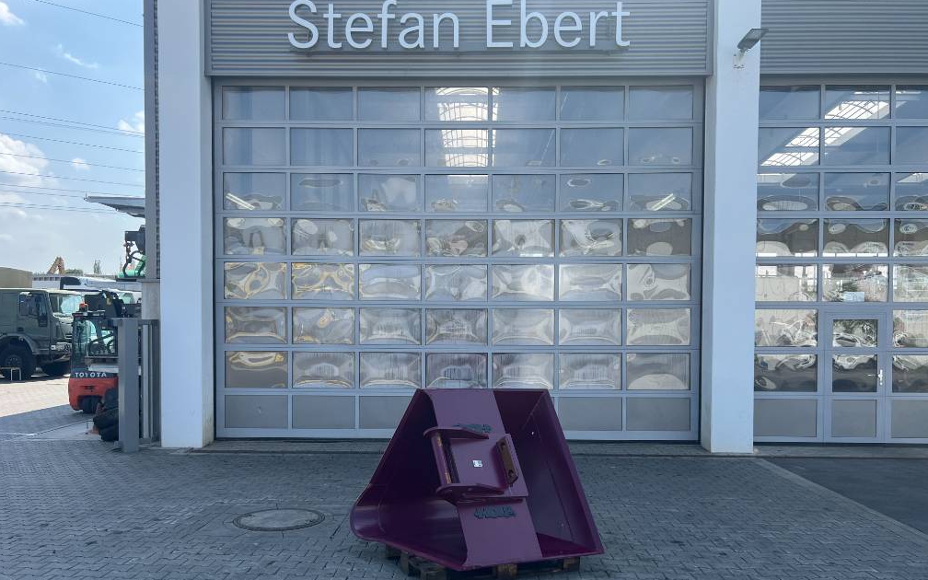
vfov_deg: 44.4
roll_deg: +0.4
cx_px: 467
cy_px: 336
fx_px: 708
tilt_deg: -1.3
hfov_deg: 66.5
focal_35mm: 28
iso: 50
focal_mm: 5.7
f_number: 1.5
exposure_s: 1/1934
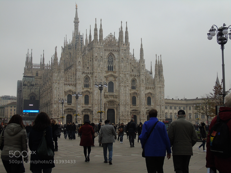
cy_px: 86
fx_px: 307
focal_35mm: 46
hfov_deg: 41.2
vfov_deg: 31.5
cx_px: 116
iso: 80
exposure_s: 1/80
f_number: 4.1
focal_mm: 8.2
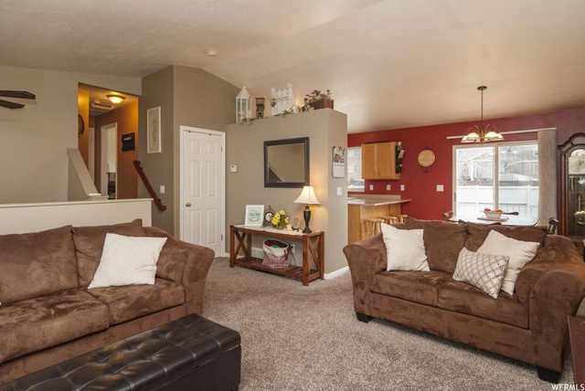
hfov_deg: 89.9
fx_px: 293
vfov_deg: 67.5
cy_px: 196
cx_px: 292
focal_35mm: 18
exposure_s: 1/60
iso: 200
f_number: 5
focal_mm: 12
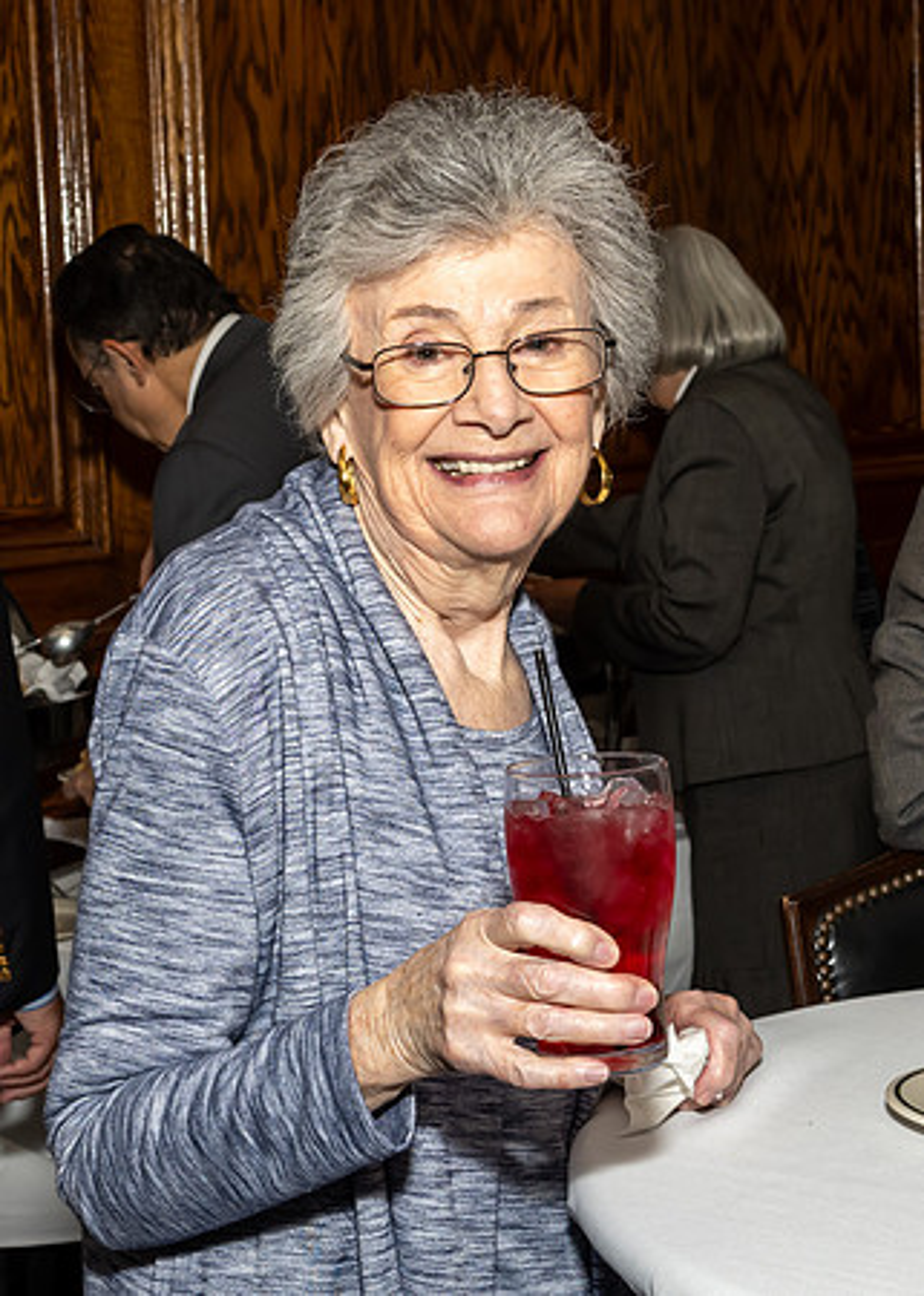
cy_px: 612
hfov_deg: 19.1
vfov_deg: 26.6
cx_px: 368
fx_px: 2744
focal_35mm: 75
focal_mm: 30
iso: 500
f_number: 7.1
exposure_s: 1/250
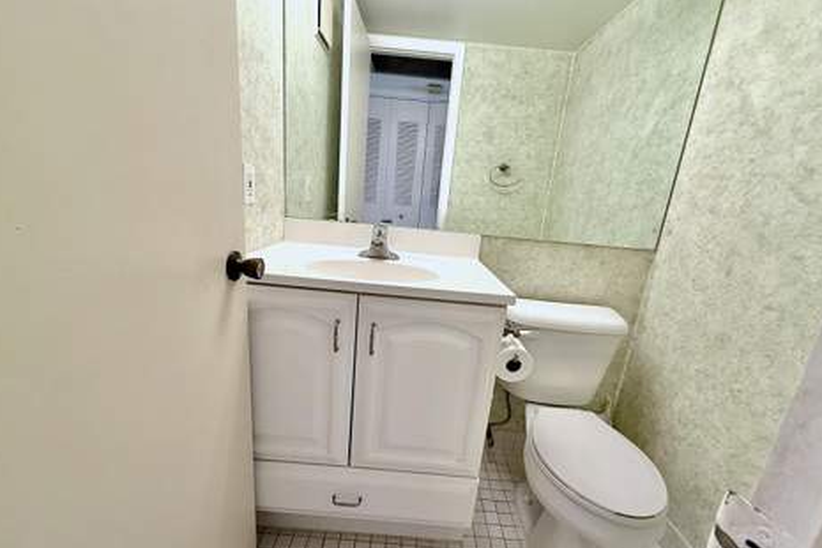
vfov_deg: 77.3
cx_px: 412
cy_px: 285
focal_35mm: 15
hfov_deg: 100.4
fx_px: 342
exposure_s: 1/120
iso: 200
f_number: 2.2
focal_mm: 2.22
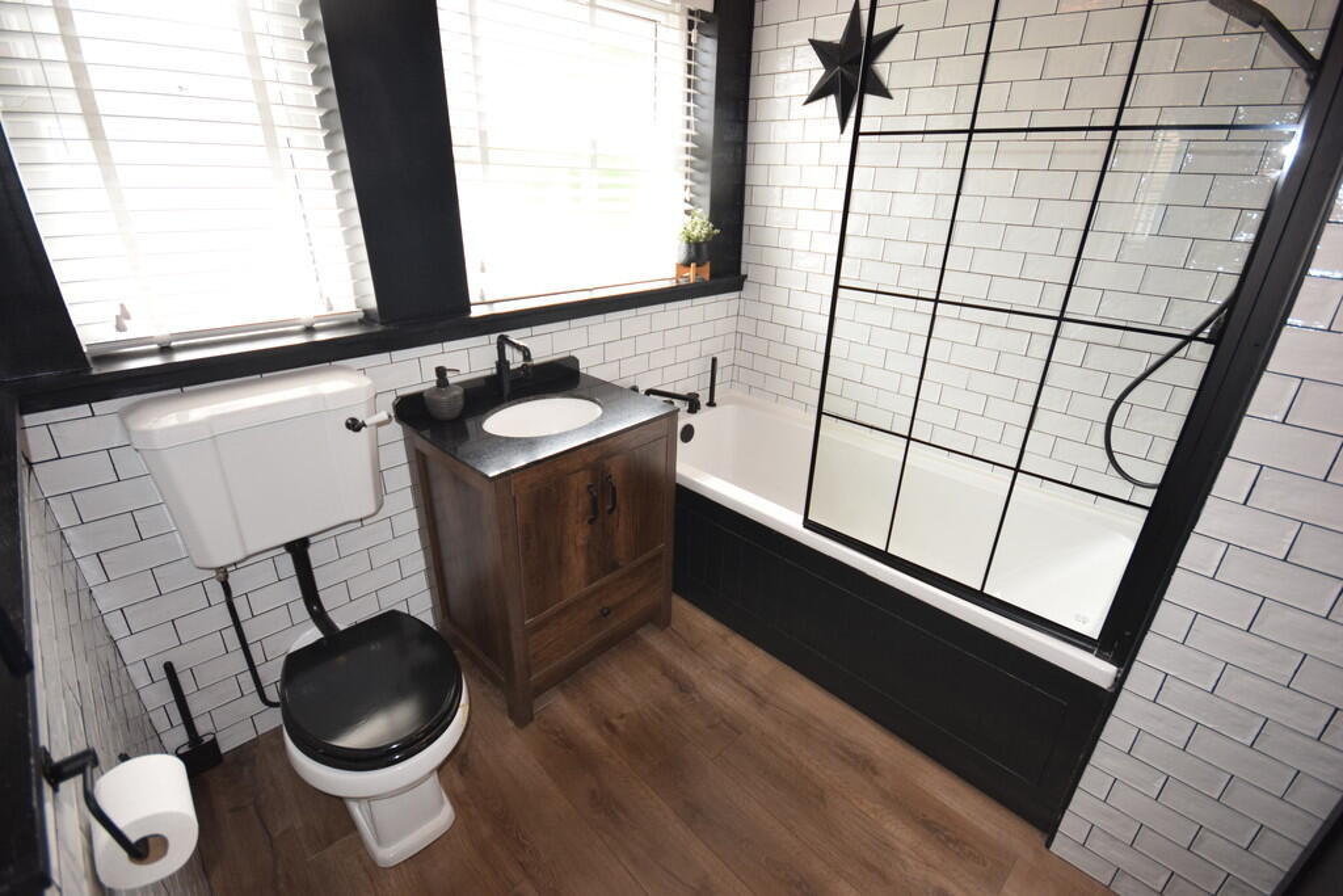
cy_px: 448
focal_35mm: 15
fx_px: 560
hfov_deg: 100.4
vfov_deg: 77.3
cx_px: 672
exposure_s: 1/125
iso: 800
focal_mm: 10
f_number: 5.6
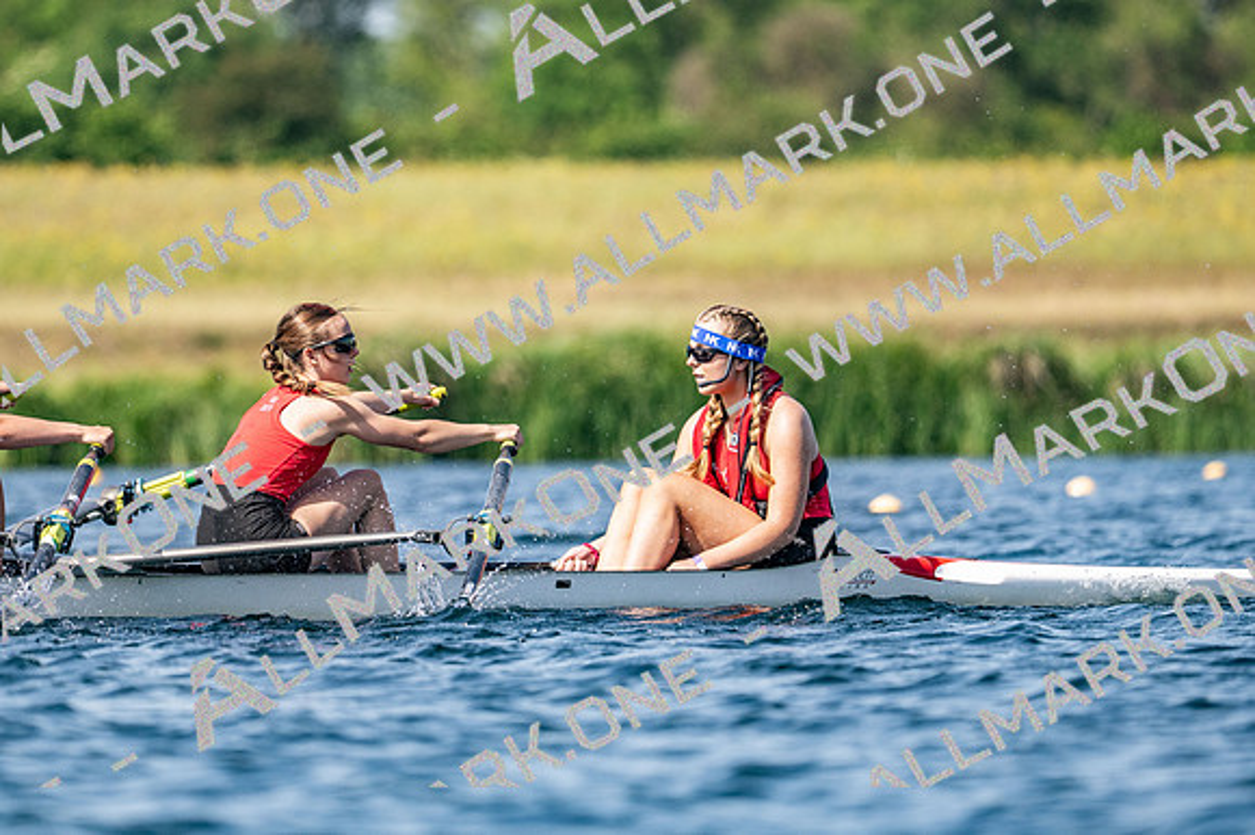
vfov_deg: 2.3
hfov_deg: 3.4
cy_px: 418
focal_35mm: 600
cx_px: 628
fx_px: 20904
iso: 200
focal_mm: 400
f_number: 4.5
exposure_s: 1/2500
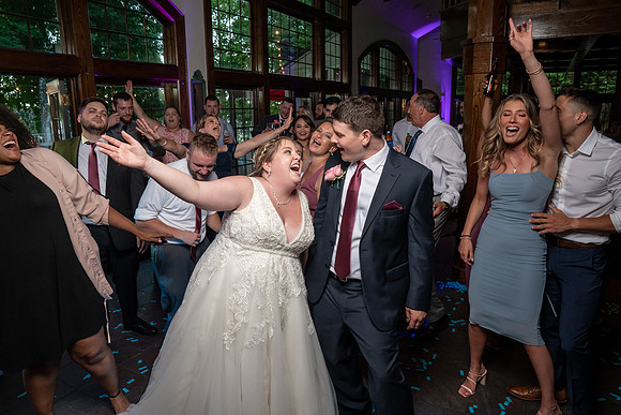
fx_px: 414
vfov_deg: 53.2
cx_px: 310
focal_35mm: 24
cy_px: 208
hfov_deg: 73.7
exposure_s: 1/200
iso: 2000
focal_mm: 24
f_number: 5.6
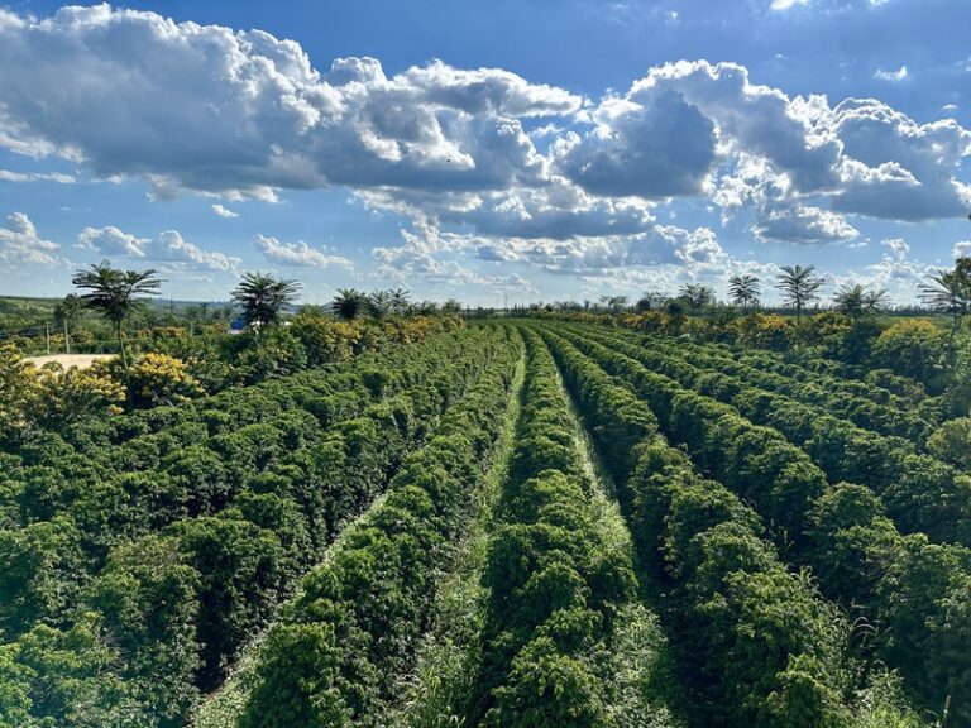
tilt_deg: -4.5
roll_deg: -1.1
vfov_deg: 56.8
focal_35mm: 24
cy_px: 364
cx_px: 486
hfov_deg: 71.6
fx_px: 673
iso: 80
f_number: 1.78
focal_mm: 6.86
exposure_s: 1/9709
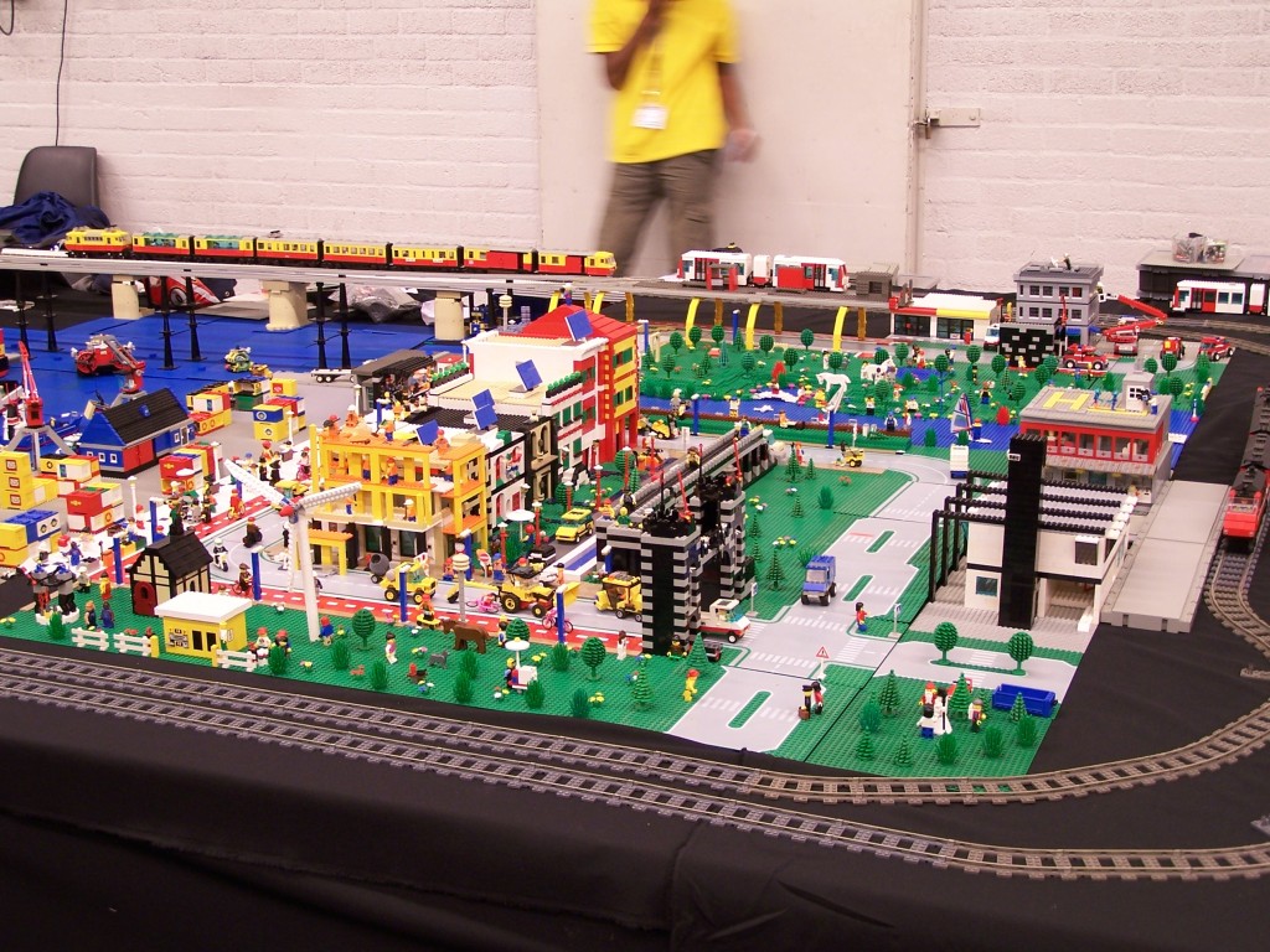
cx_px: 635
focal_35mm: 51
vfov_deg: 28.6
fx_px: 1871
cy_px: 476
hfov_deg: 37.5
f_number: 3
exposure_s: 1/3
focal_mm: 8.5
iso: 80
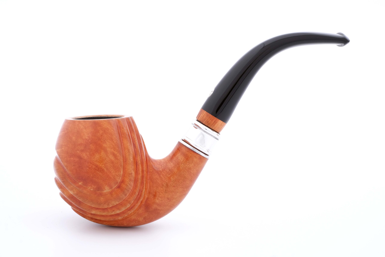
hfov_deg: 27.0
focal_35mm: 75
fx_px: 802
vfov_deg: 18.2
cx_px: 192
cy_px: 128
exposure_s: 1/125
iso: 400
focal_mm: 50
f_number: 16
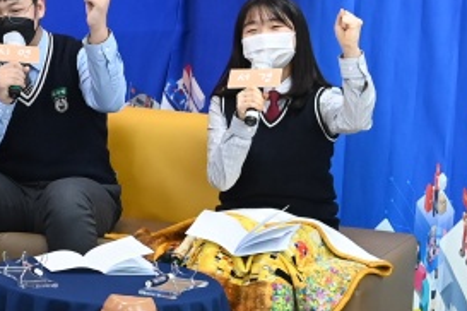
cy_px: 46
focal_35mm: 161
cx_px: -272
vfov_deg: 8.5
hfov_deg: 12.1
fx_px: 2088
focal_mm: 44
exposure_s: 1/100
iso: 1600
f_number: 5.6
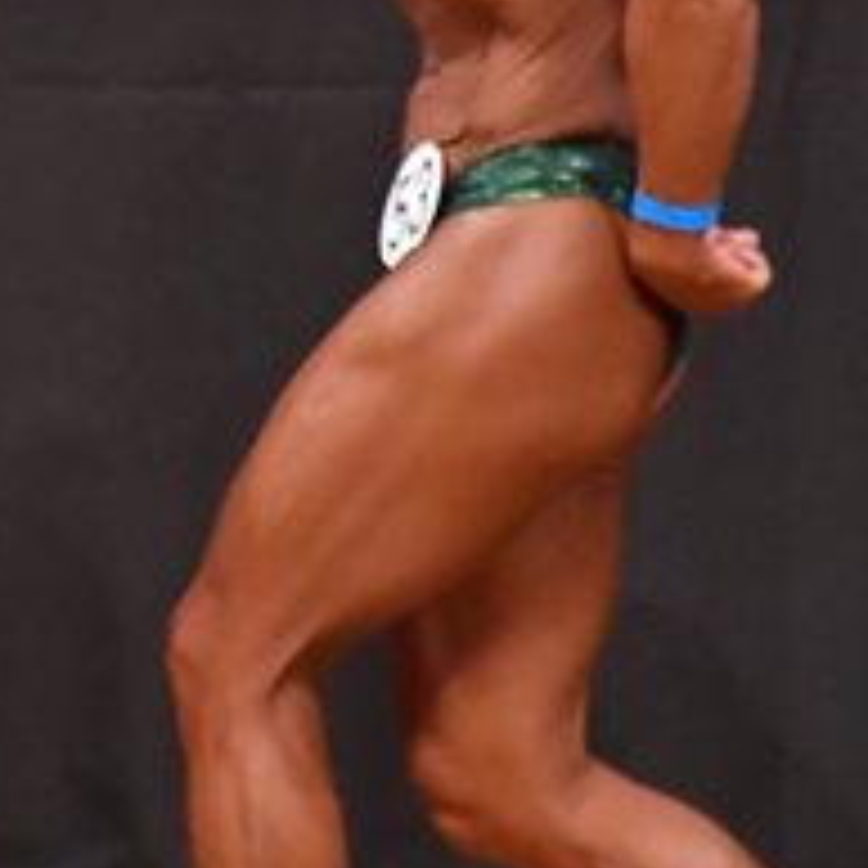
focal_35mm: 1026
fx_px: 29107
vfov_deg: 1.7
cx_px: -767
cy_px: 247
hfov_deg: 1.7
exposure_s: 1/400
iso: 7200
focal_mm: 200
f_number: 5.6
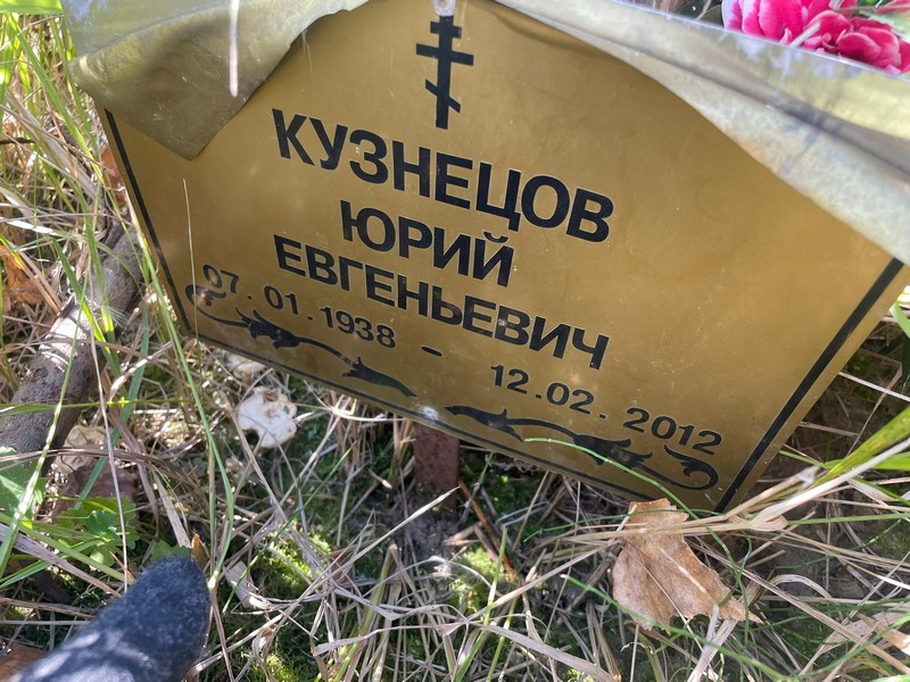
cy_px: 341
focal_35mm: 26
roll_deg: -10.0
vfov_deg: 53.1
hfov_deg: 67.3
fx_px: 683
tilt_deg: -44.0
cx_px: 455
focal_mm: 4.2
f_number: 1.6
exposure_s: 1/121
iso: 80
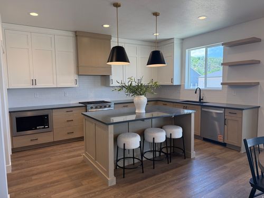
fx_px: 183
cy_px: 99
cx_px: 132
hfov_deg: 71.6
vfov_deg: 56.8
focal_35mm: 24
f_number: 1.78
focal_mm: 6.76
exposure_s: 1/240
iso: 200
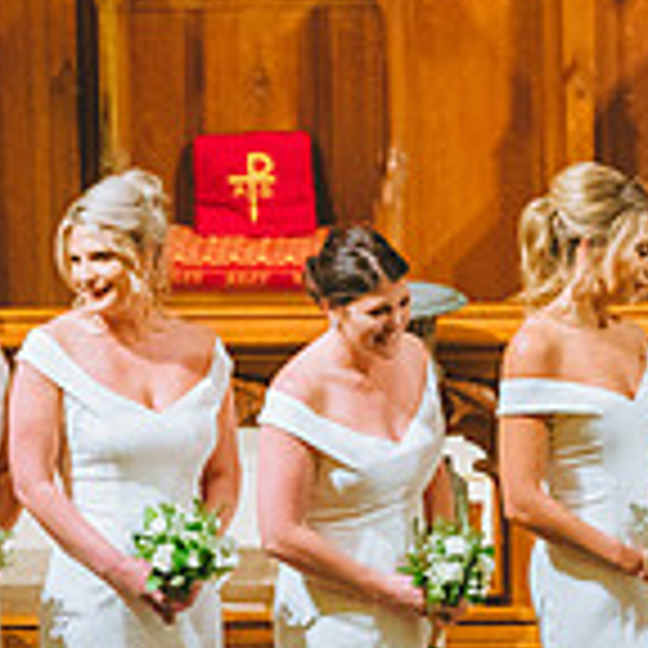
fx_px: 9806
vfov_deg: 3.8
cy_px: 731
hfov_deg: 3.8
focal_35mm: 463
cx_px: 1116
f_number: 2.8
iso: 1600
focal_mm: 135
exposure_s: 1/160
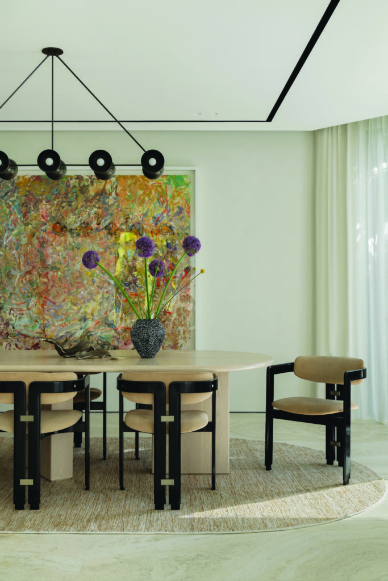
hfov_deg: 32.6
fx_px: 663
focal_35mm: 41
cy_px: 290
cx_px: 194
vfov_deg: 47.4
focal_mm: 41
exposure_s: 1/8
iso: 125
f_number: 9
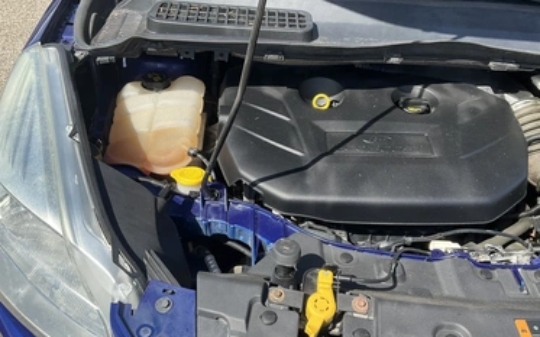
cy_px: 171
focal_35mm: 33
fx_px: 486
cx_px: 266
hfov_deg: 58.1
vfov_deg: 38.3
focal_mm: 3
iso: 25
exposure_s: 1/627
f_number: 1.8
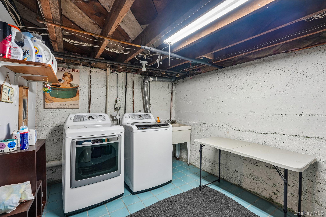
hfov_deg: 95.0
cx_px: 163
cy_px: 108
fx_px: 149
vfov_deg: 72.0
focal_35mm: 16
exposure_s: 1/8
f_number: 9
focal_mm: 16.5
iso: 400
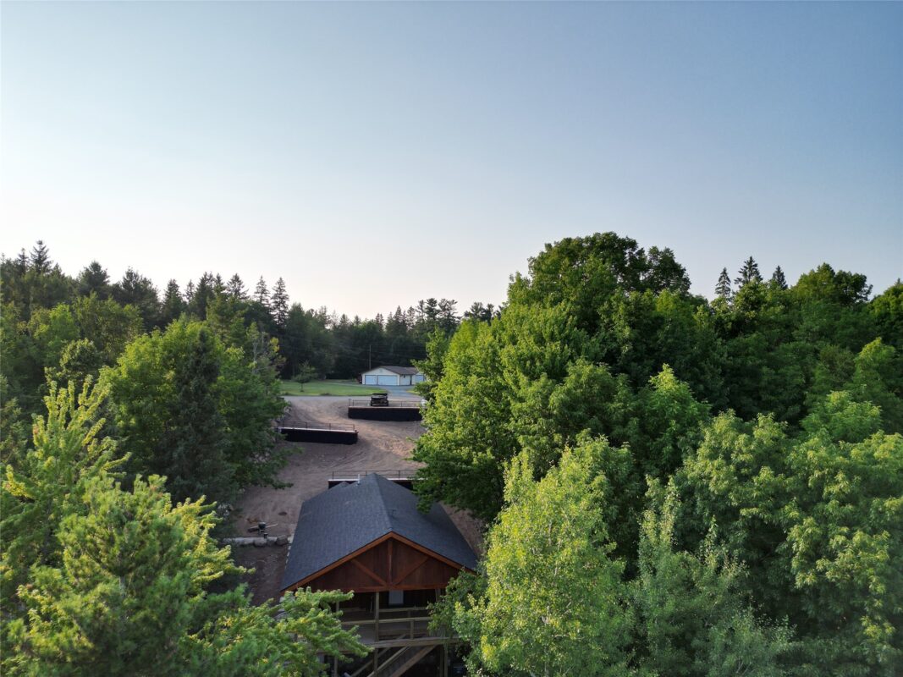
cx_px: 452
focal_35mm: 24
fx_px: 626
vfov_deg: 56.8
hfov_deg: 71.6
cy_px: 338
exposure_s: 1/2500
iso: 100
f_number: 1.7
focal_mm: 6.72
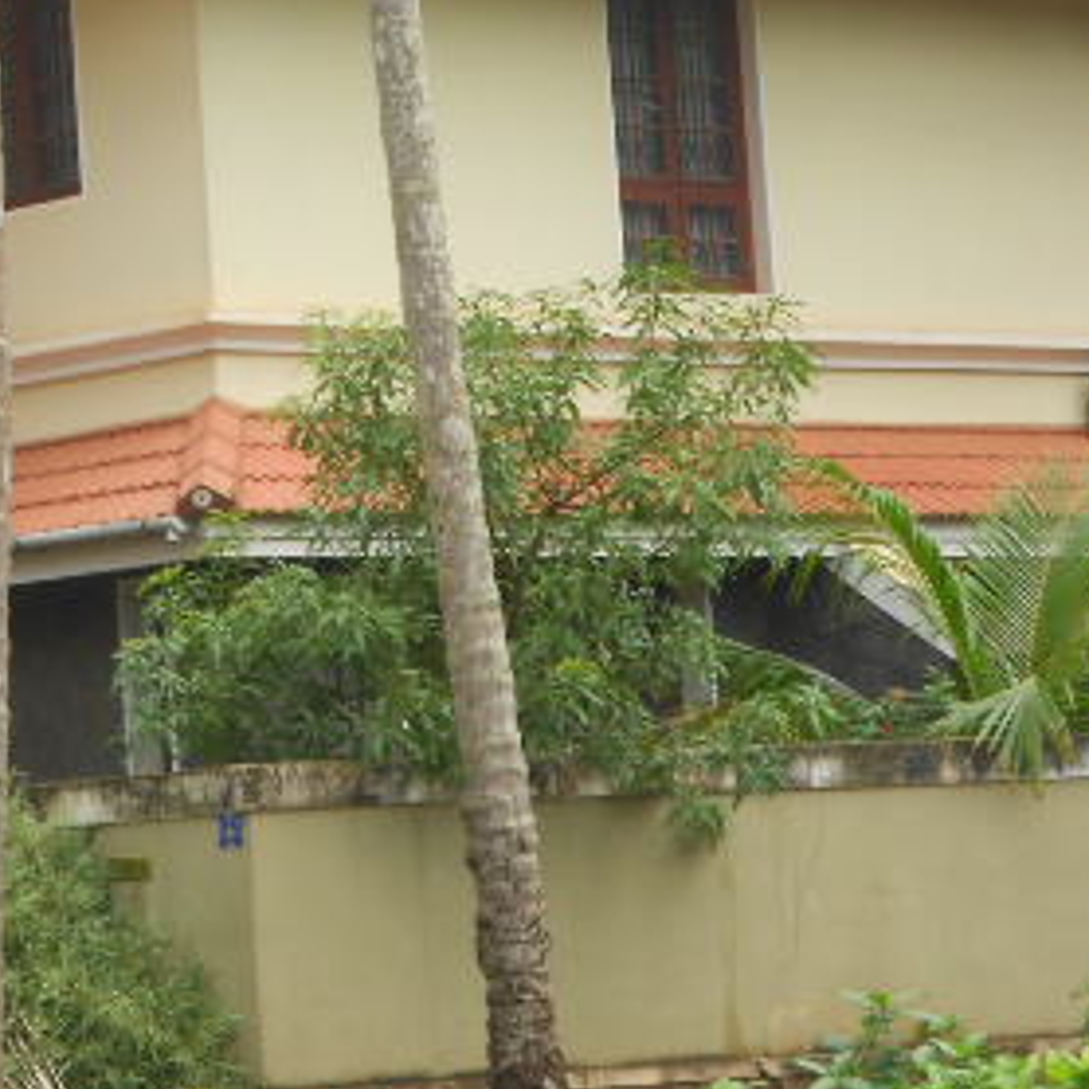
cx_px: 78
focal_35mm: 175
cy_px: 325
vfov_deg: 10.0
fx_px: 6229
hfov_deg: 9.9
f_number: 6.3
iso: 80
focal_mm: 15.4
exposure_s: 1/60
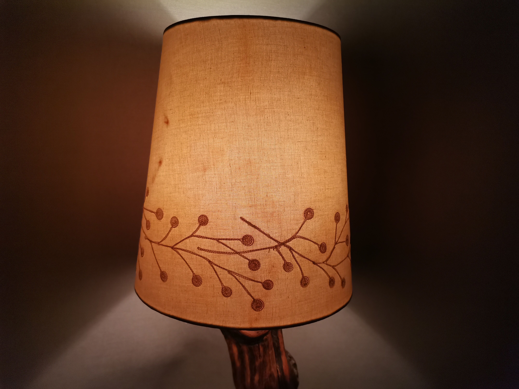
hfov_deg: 67.3
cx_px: 260
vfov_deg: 53.1
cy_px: 194
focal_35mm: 26
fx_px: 390
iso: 200
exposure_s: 1/100
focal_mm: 4.75
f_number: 1.8
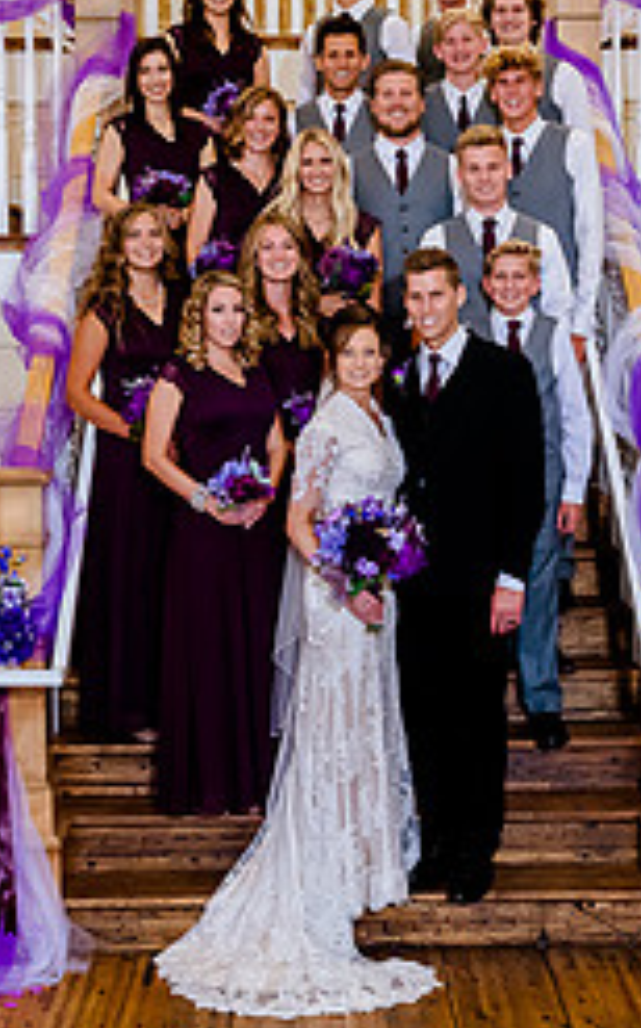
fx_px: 2240
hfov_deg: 16.3
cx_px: 361
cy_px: 370
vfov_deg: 25.8
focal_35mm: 80
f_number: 6.3
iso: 2500
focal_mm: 32
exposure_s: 1/200
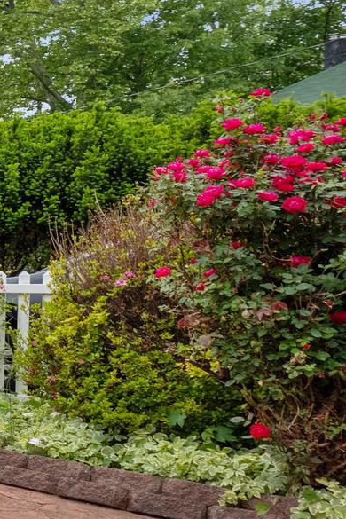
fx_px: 706
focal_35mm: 49
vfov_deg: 40.3
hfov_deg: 15.6
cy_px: 274
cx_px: -463
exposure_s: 1/400
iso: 320
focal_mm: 14
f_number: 8
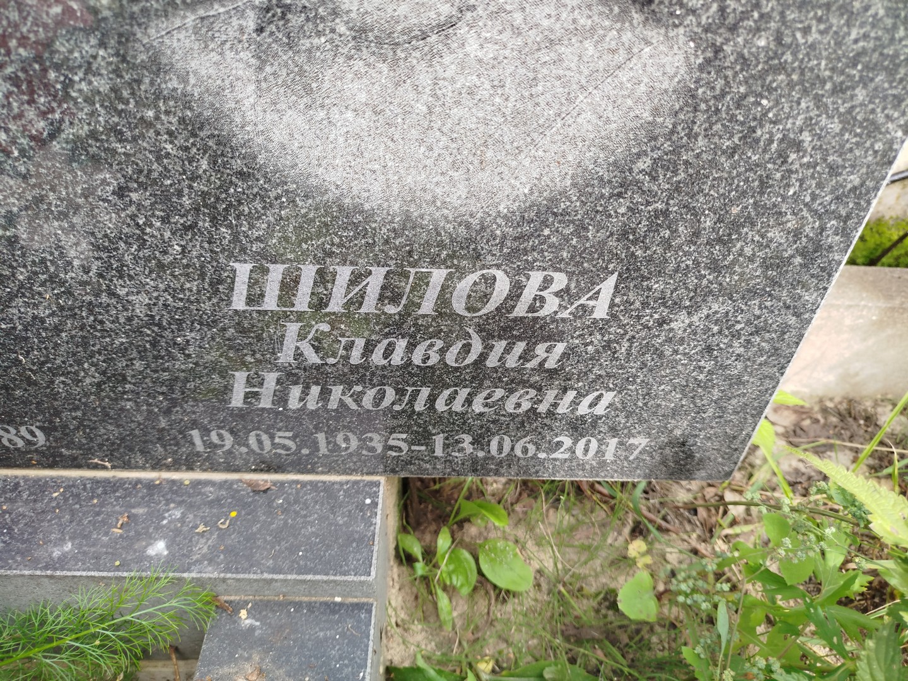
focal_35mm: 24
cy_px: 340
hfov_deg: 71.6
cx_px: 454
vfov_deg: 56.8
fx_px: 630
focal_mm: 5.31
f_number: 1.7
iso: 50
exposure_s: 1/130
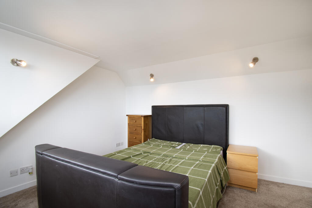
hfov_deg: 100.4
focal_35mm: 15
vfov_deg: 77.3
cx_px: 156
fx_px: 130
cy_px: 104
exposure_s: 1/10
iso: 200
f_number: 9
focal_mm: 10
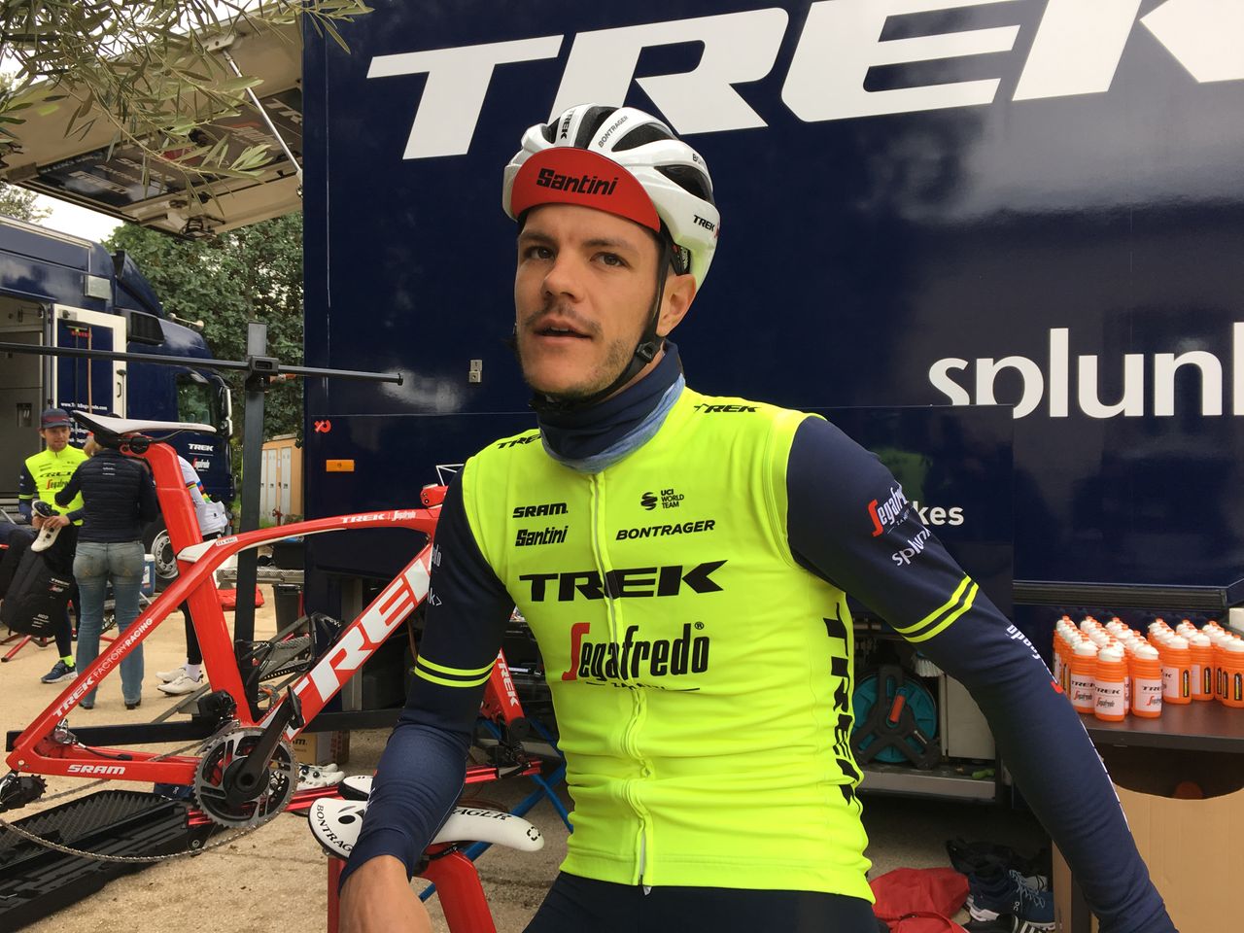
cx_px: 622
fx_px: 1042
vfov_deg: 48.2
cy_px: 466
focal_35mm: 29
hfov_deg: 61.7
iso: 25
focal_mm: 4.15
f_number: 2.2
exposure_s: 1/101
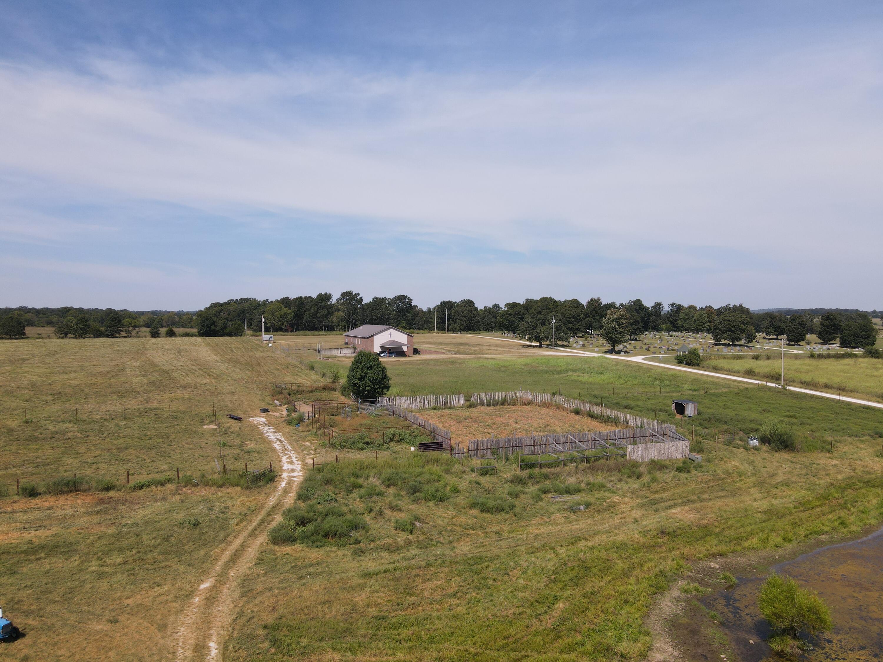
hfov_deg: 71.6
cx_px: 442
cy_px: 331
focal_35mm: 24
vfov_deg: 56.8
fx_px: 612
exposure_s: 1/15
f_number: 2.8
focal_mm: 4.5
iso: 100
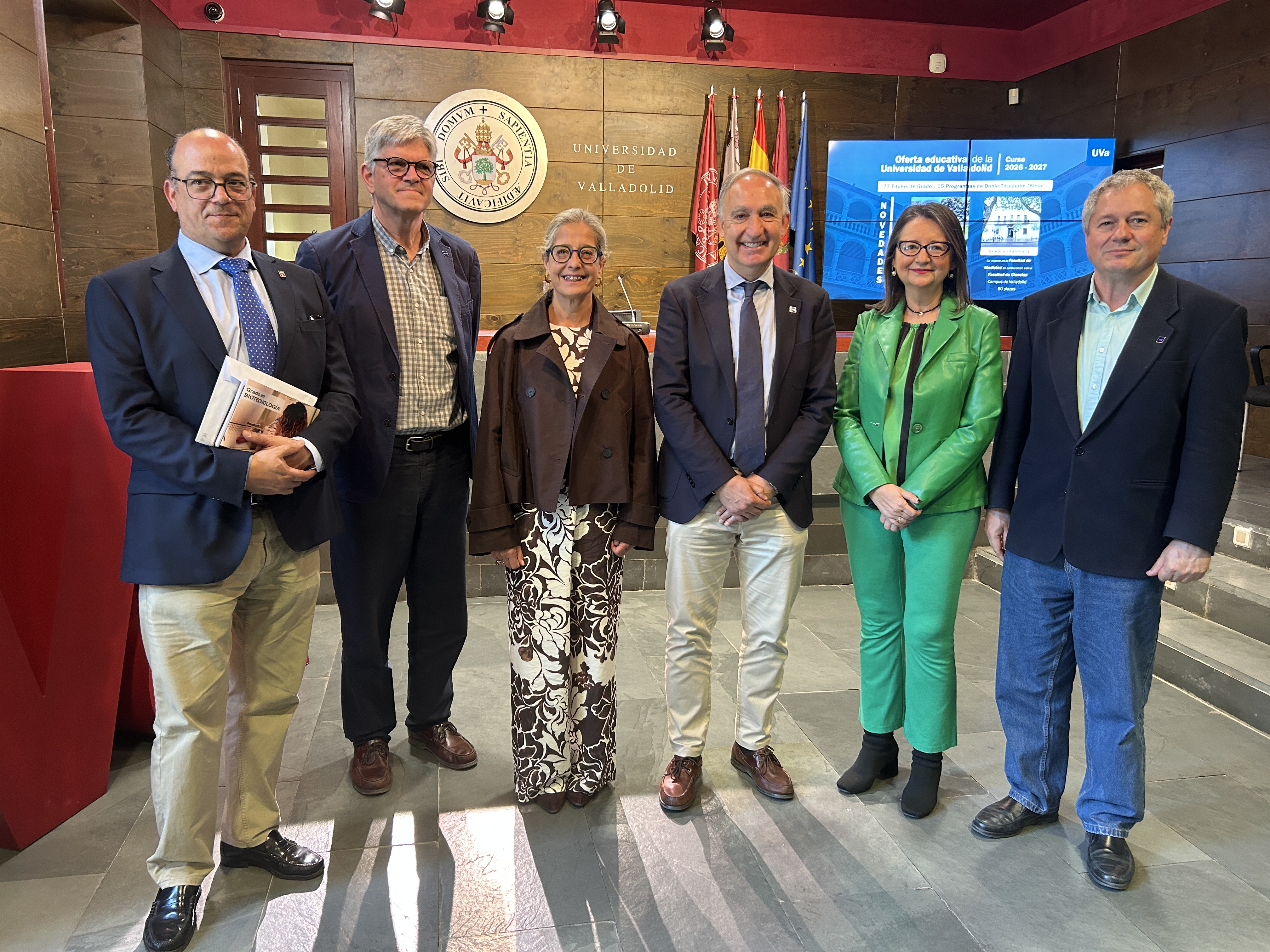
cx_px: 635
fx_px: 954
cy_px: 476
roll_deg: -0.6
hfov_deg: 67.3
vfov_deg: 53.1
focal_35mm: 26
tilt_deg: -10.2
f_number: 1.5
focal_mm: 5.7
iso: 160
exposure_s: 1/50
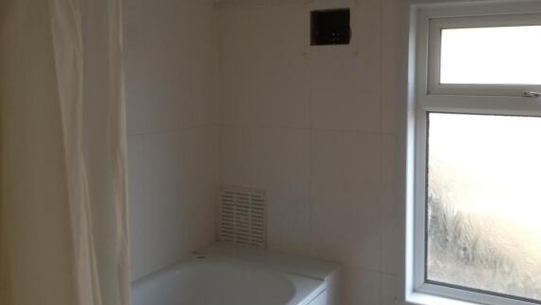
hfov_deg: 51.6
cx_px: 276
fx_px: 560
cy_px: 108
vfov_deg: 30.3
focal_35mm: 39
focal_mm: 4.28
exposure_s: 1/25
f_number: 2.4
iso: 64
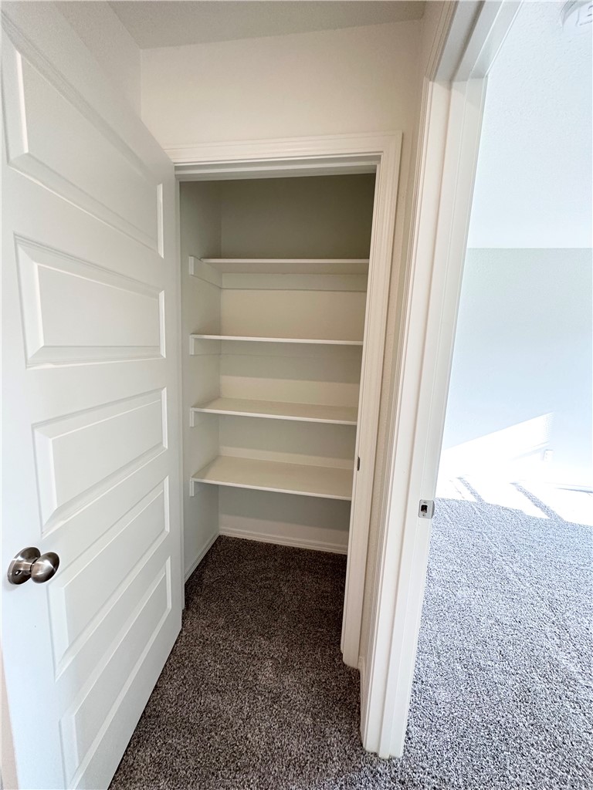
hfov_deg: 85.7
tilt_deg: -8.1
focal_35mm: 14
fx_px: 320
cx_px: 296
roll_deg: -2.7
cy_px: 395
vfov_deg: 102.1
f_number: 2.2
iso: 200
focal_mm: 2.22
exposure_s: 1/120
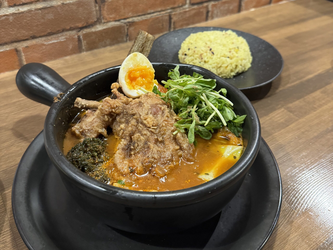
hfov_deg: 71.6
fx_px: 231
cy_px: 125
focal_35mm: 24
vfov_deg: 56.8
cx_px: 166
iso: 640
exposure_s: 1/33
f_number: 1.78
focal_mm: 6.76
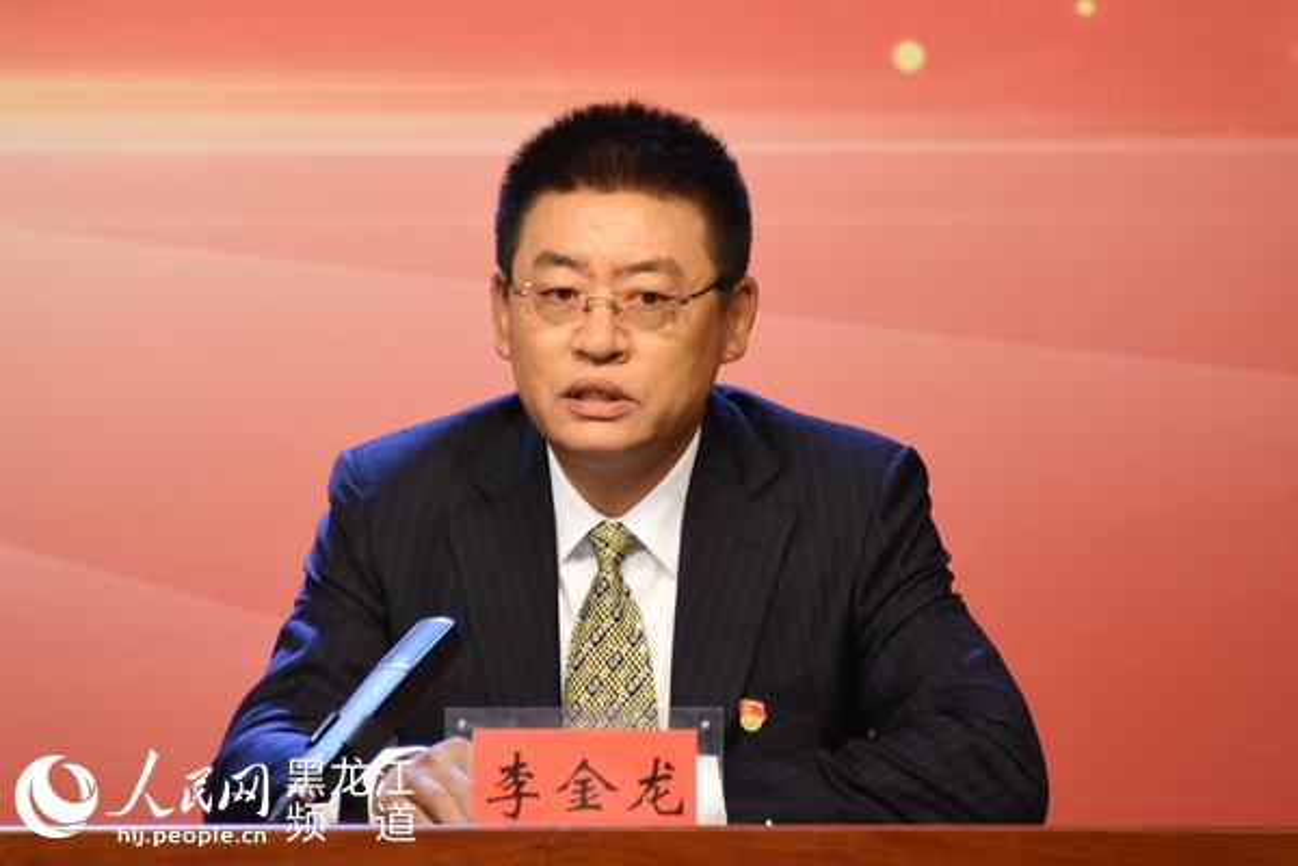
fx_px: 10816
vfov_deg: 4.6
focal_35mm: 300
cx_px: 649
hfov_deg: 6.9
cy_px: 433
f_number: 5.6
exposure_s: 1/60
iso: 1600
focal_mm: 300
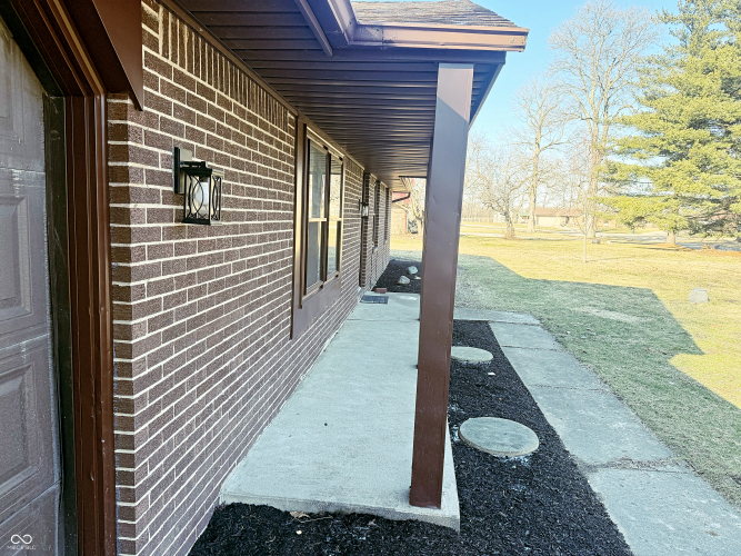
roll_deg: -1.7
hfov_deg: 71.6
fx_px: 514
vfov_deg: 56.8
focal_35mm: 24
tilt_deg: -8.2
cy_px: 278
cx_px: 370
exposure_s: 1/796
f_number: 1.78
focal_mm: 6.76
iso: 100
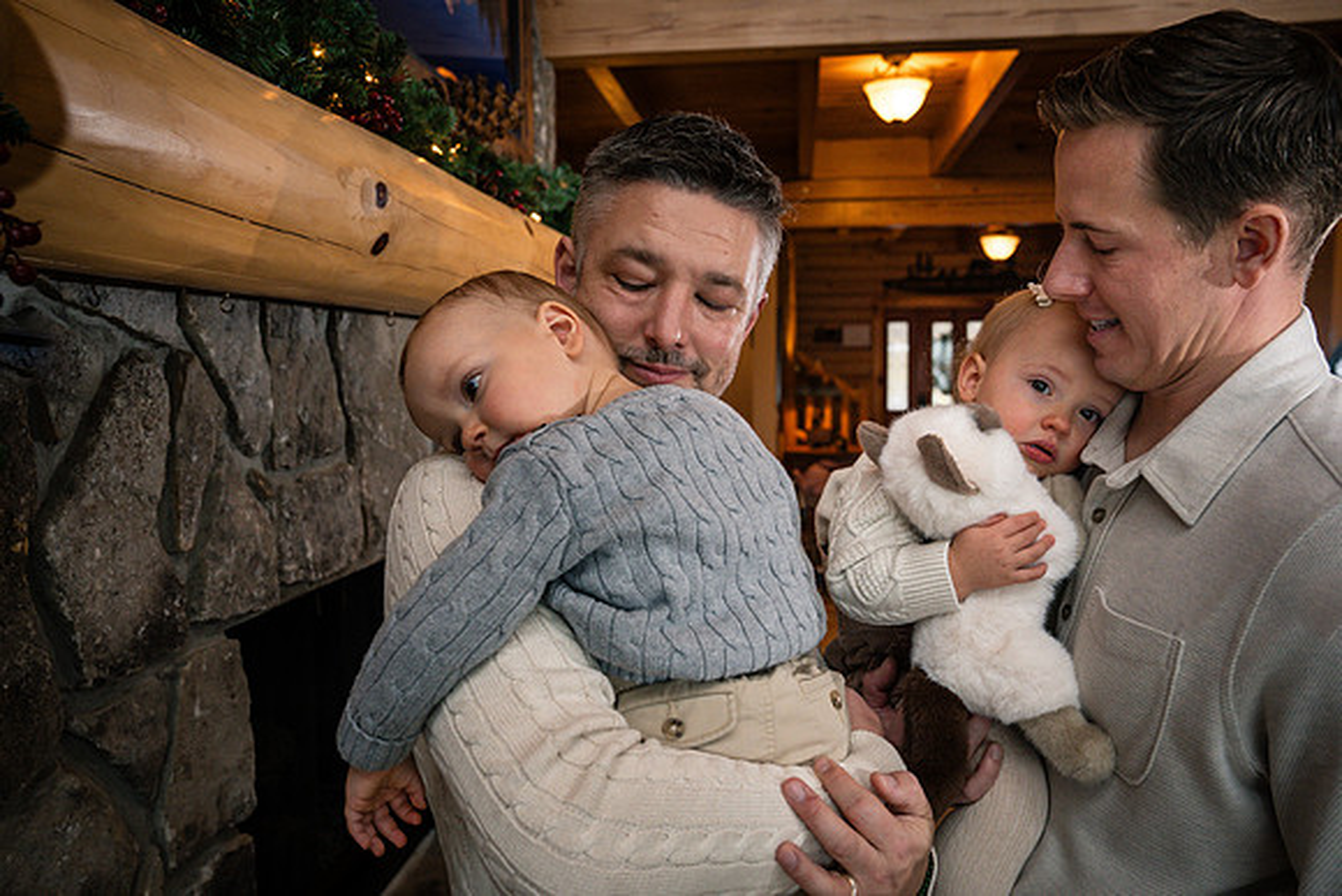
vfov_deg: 46.4
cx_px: 671
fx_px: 1044
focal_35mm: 28
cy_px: 448
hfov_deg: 65.5
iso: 800
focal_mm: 28
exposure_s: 1/250
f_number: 4.5
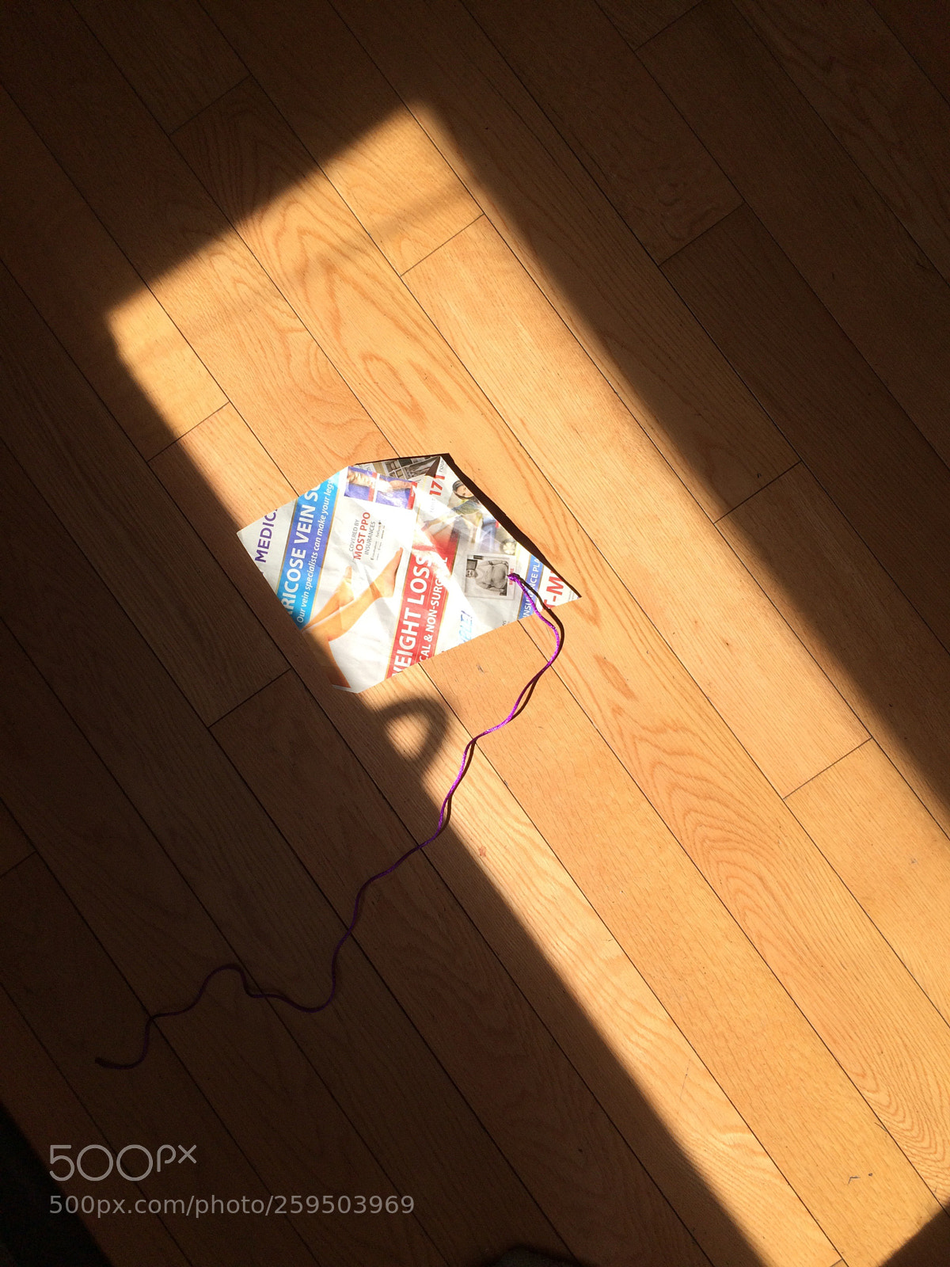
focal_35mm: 29
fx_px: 1061
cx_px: 475
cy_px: 634
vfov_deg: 61.7
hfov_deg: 48.2
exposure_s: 1/351
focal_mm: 4.15
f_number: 2.2
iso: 32
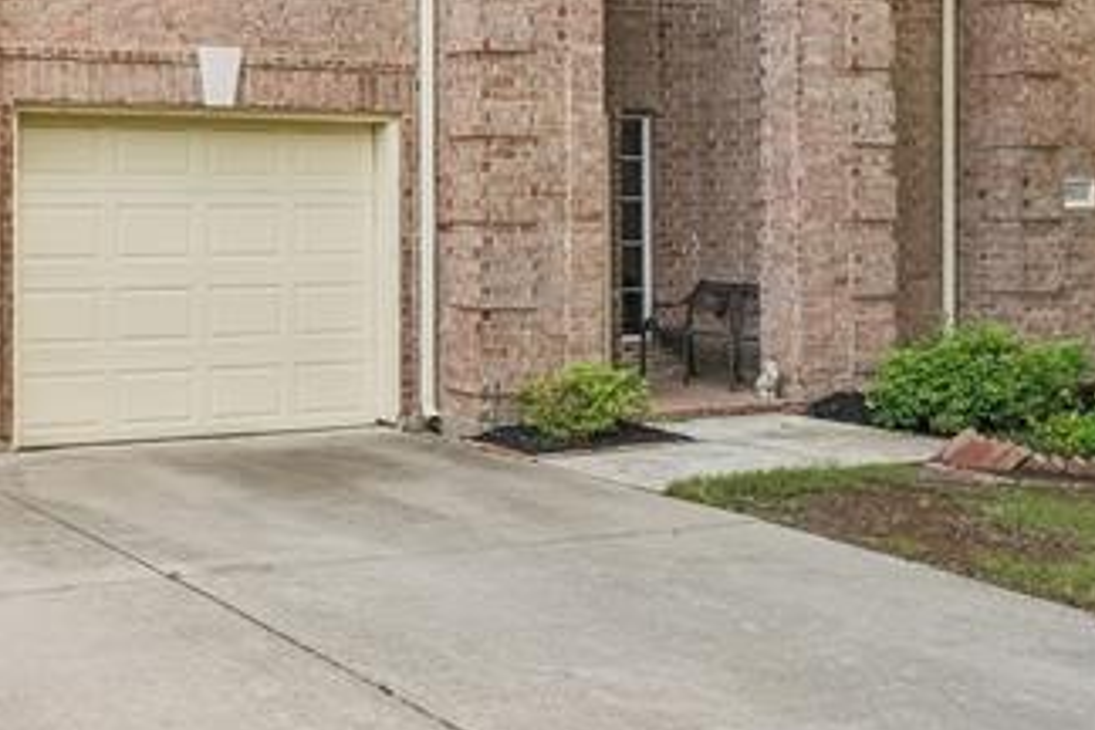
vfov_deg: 19.9
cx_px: 429
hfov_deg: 33.3
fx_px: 1825
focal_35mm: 60
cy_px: -324
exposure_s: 1/320
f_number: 8
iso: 400
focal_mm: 13
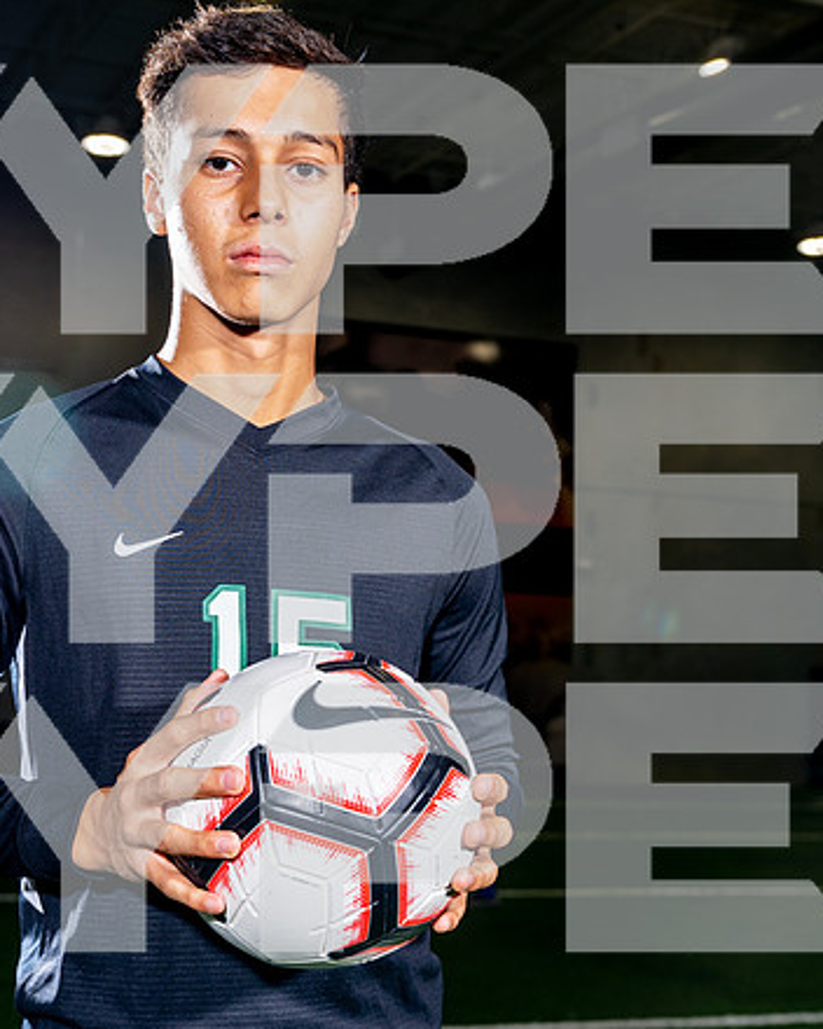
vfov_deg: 32.0
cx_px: 299
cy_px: 510
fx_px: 1796
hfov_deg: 25.7
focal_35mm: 59
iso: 100
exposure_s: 1/125
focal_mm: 41
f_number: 5.6
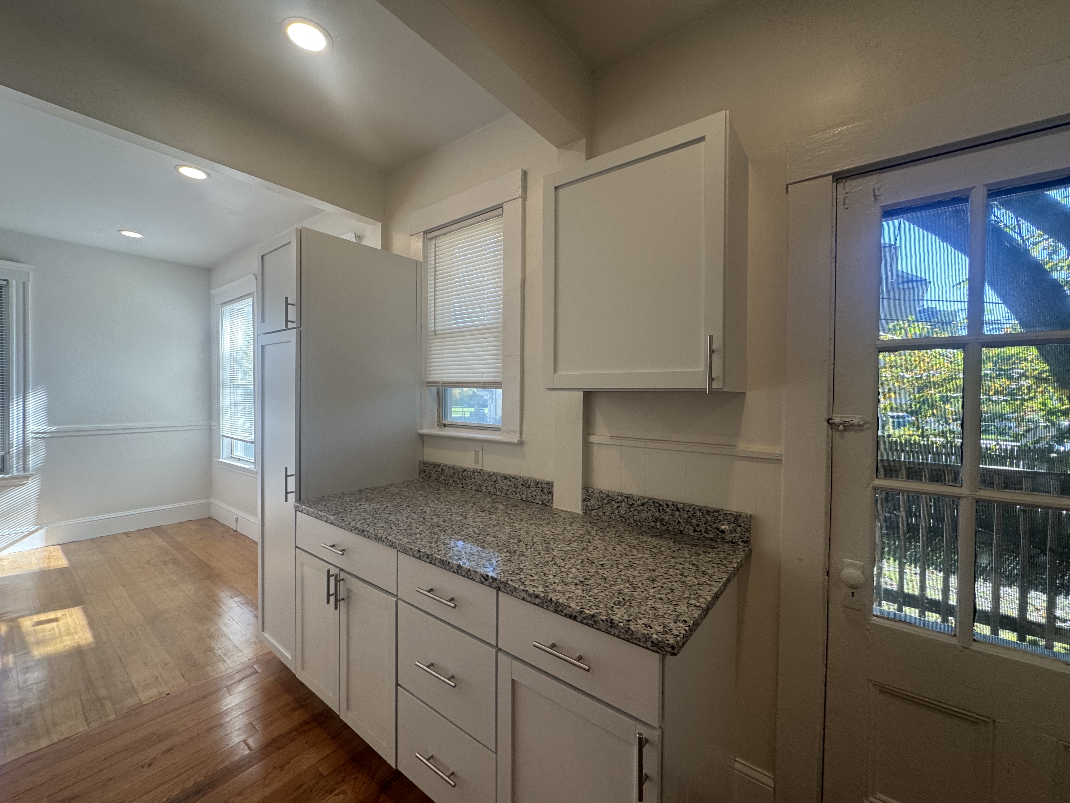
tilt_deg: -0.6
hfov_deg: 102.1
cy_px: 402
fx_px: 433
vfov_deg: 85.7
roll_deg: +0.7
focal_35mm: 14
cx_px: 535
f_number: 2.2
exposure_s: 1/120
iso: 100
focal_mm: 2.22
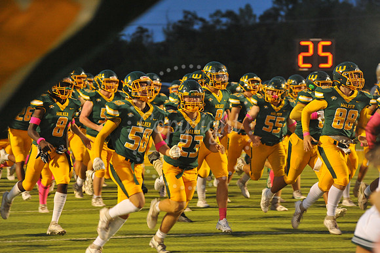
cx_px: 190
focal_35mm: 185
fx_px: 1952
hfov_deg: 11.1
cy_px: 126
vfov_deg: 7.4
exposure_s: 1/200
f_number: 5.6
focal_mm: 185
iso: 4000
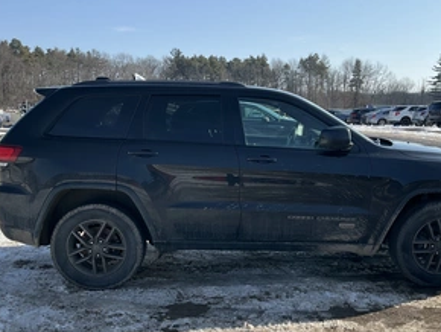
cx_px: 245
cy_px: 204
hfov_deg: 46.7
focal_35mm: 40
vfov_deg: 35.8
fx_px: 510
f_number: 1.8
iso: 25
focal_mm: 3
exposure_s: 1/1577
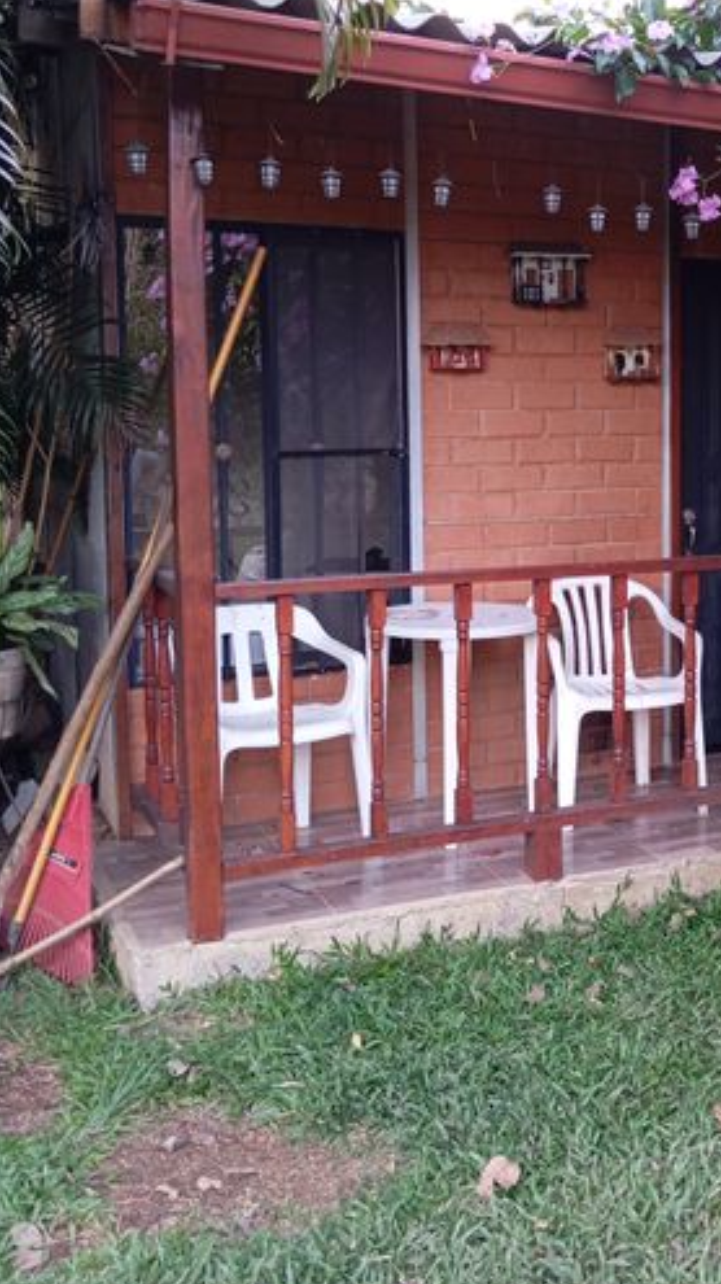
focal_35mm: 41
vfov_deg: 48.9
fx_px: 1395
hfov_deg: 28.0
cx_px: 641
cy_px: 482
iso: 741
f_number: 1.8
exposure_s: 1/40
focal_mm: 4.22
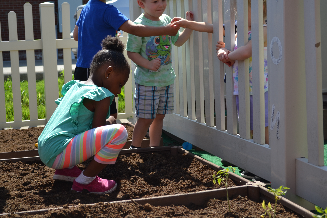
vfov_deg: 20.6
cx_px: 164
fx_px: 599
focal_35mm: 66
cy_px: 109
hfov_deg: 30.5
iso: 100
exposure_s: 1/250
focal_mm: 44
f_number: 5.6
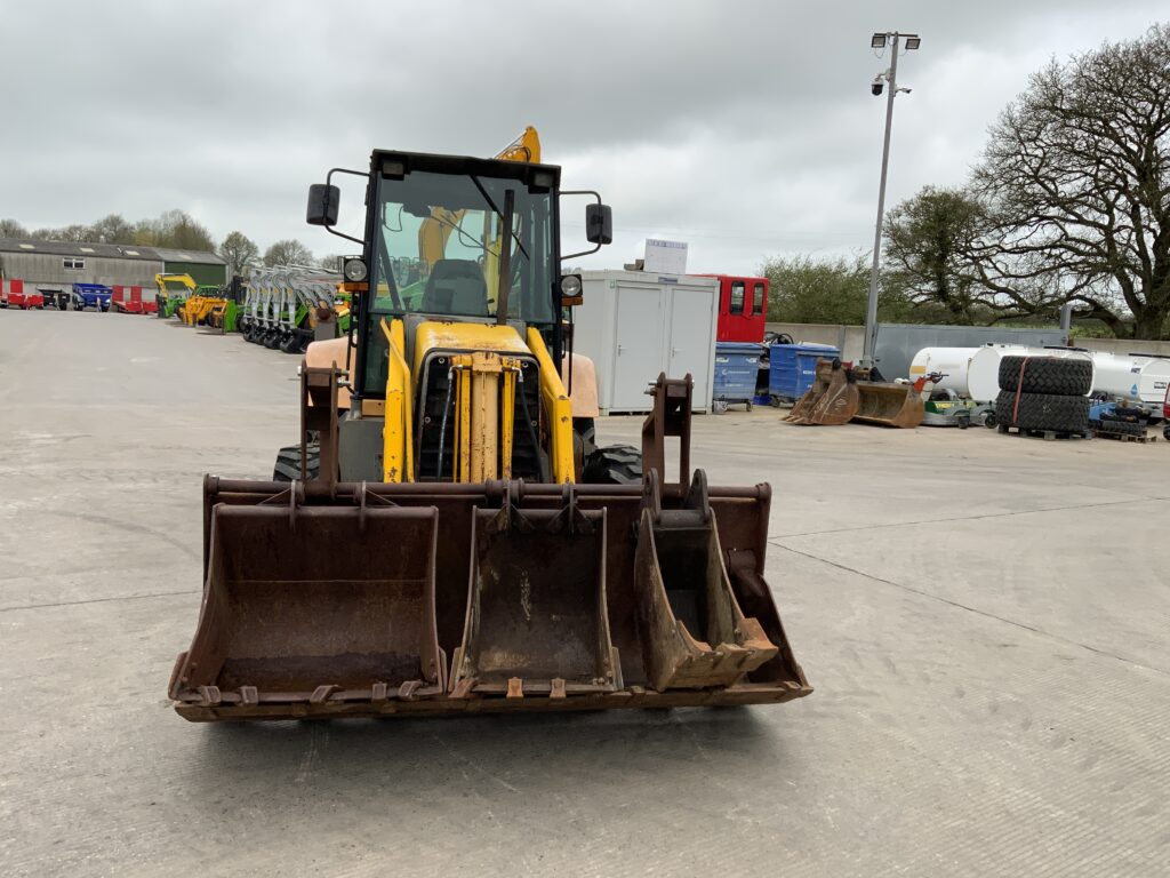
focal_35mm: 29
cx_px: 585
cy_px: 439
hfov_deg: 61.7
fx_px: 980
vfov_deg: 48.2
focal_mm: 3
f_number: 1.8
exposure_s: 1/1144
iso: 16
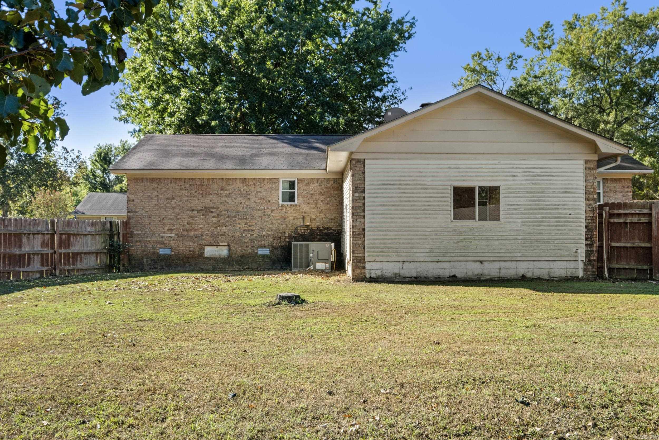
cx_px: 330
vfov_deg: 40.0
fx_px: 604
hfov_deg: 57.2
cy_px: 220
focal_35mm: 33
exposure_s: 1/125
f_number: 8
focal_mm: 21.9
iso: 800
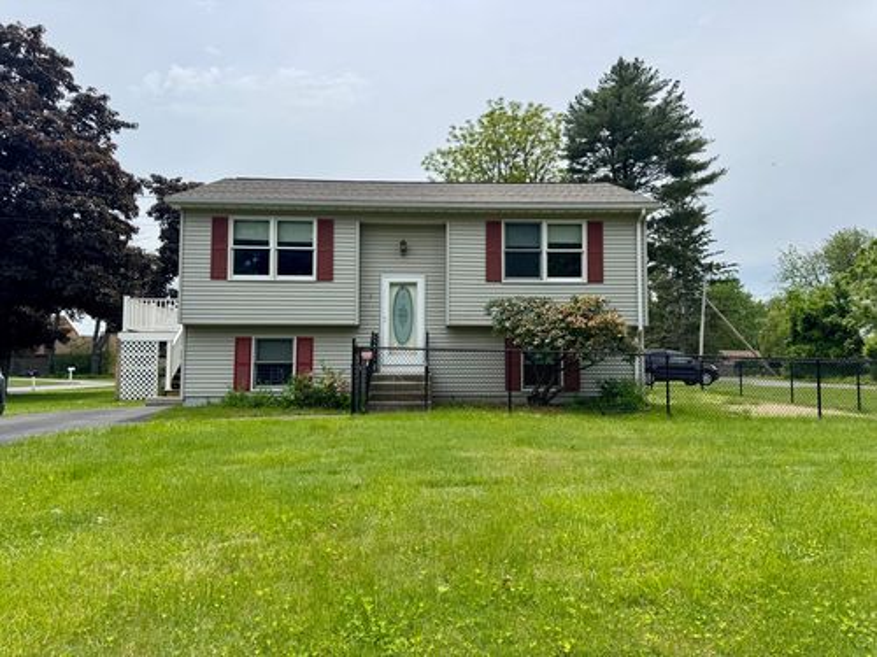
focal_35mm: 24
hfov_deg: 71.6
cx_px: 438
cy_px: 328
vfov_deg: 56.8
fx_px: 608
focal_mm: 6.76
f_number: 1.78
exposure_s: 1/4950
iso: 80
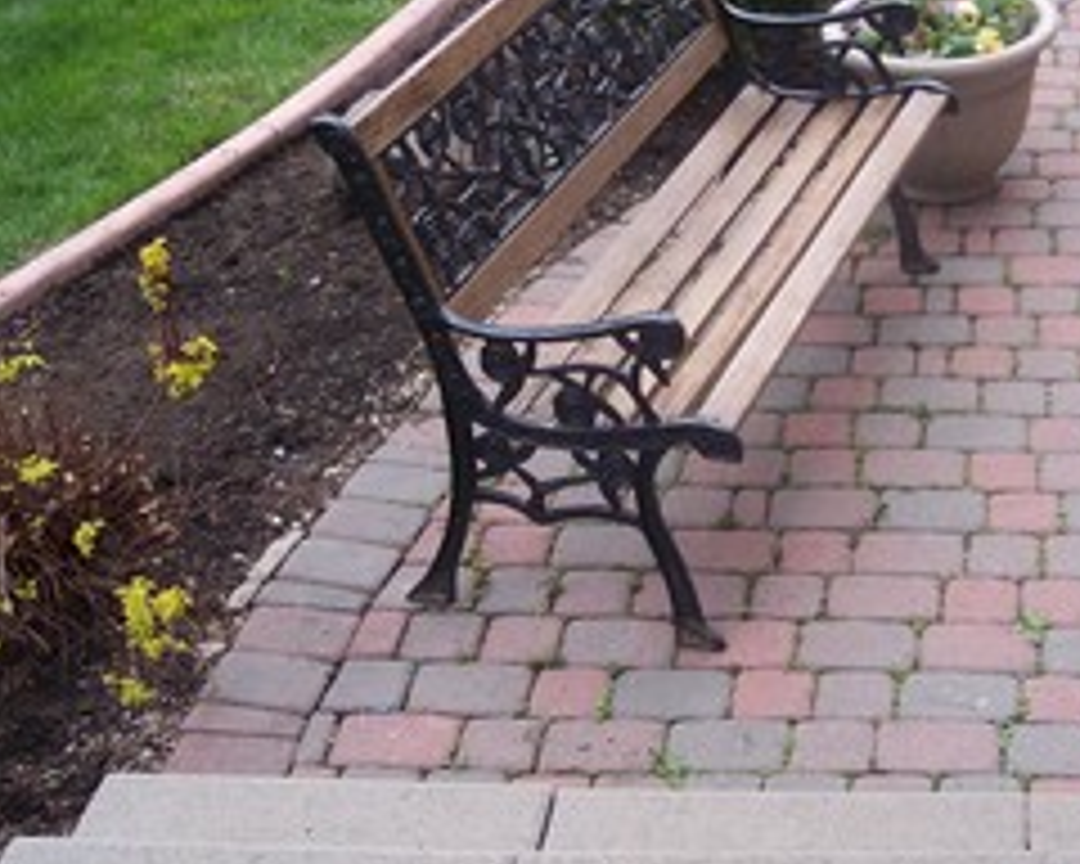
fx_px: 2174
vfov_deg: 22.2
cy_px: 189
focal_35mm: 68
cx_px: 837
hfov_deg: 27.4
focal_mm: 8
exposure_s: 1/500
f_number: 2.8
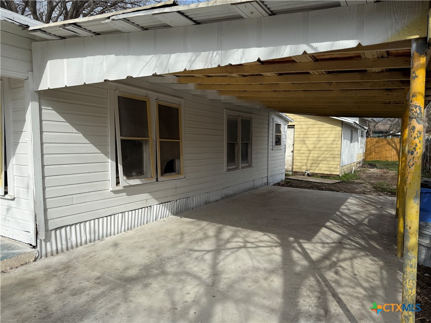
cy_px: 162
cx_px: 216
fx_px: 299
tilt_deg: -3.6
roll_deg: -1.0
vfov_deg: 56.8
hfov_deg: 71.6
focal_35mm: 24
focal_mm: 6.76
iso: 80
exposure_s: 1/5714
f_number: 1.78
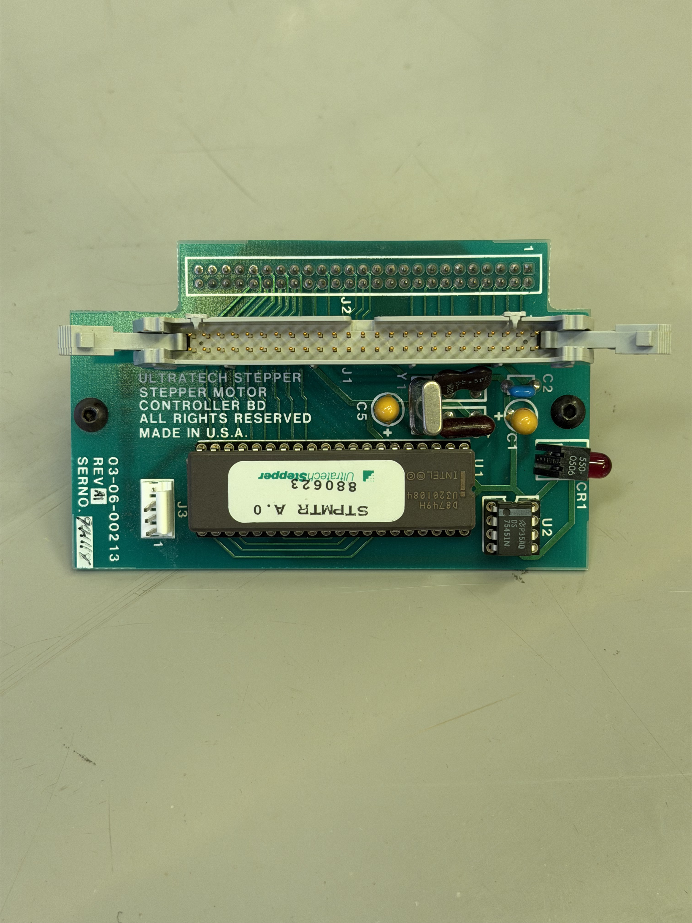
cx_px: 346
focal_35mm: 48
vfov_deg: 39.7
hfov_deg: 30.3
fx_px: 1279
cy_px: 462
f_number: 1.78
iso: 200
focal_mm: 6.76
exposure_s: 1/40
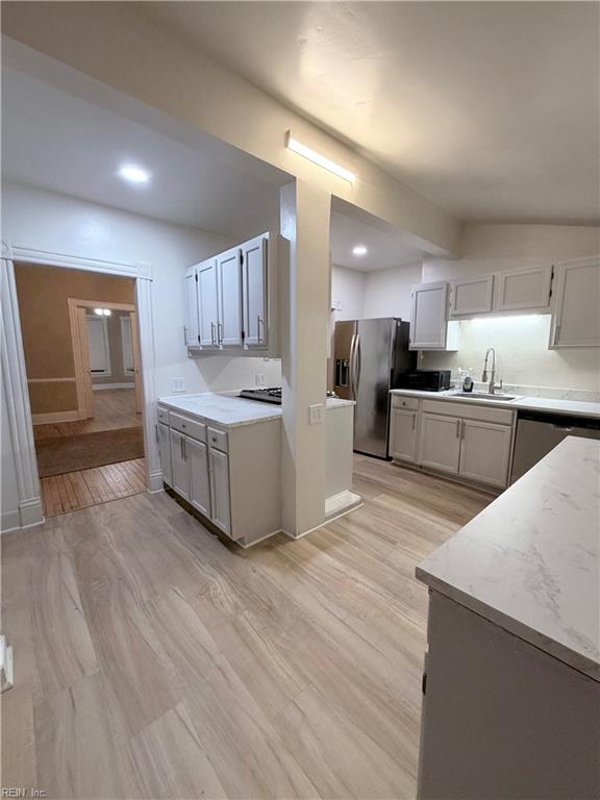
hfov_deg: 85.7
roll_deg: +0.8
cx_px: 300
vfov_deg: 102.1
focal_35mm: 14
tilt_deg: -8.0
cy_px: 400
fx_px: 324
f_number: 2.2
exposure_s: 1/60
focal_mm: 2.22
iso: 250
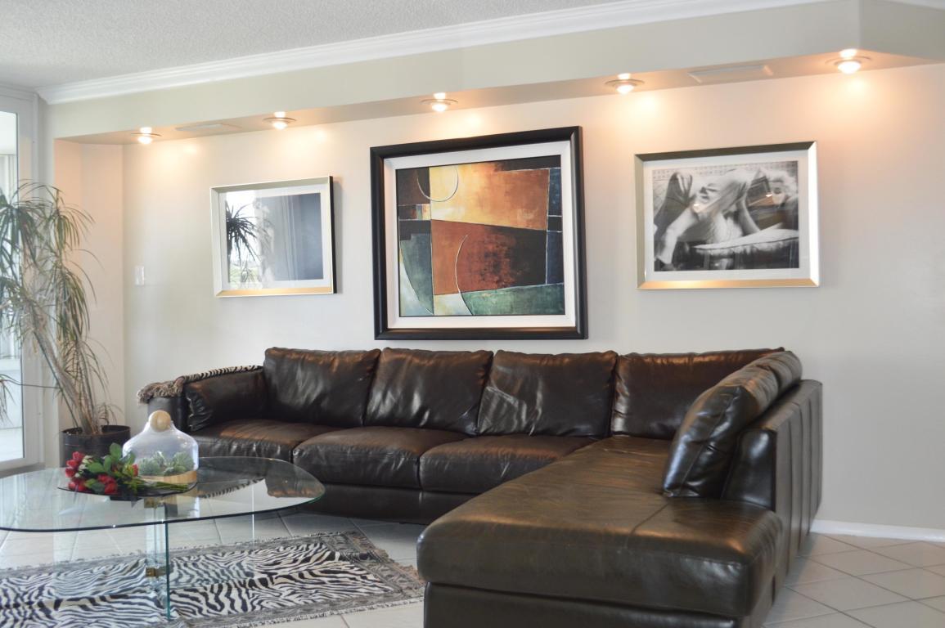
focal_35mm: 36
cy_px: 314
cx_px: 472
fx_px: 944
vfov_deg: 36.8
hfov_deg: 53.2
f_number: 4
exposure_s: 1/60
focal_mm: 24
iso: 500
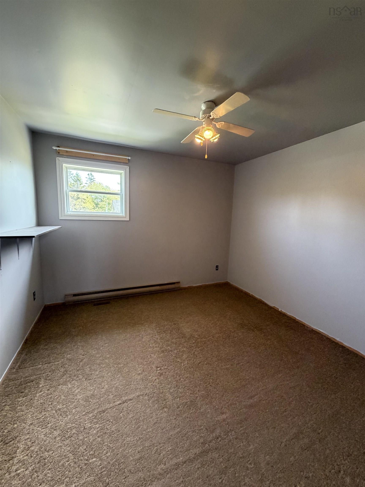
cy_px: 244
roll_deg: -2.4
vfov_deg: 102.1
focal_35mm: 14
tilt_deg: -6.6
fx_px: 197
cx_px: 182
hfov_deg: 85.7
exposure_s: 1/60
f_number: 2.2
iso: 400
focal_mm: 2.22
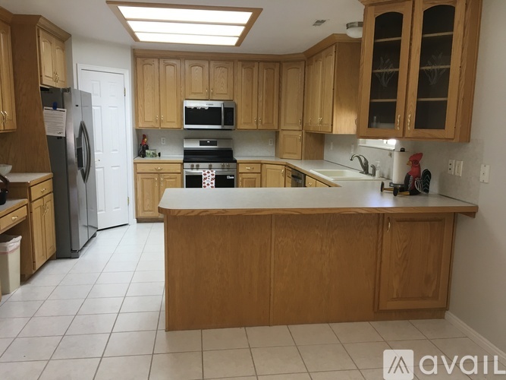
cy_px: 190
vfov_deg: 48.2
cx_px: 253
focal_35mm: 29
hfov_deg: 61.7
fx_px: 424
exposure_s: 1/30
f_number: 2.2
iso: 64
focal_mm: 4.15
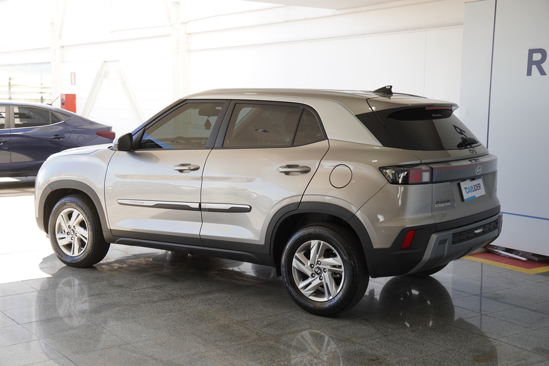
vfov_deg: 27.3
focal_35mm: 50
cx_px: 274
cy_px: 183
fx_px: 755
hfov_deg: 40.0
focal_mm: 33
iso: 125
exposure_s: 1/100
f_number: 4.5
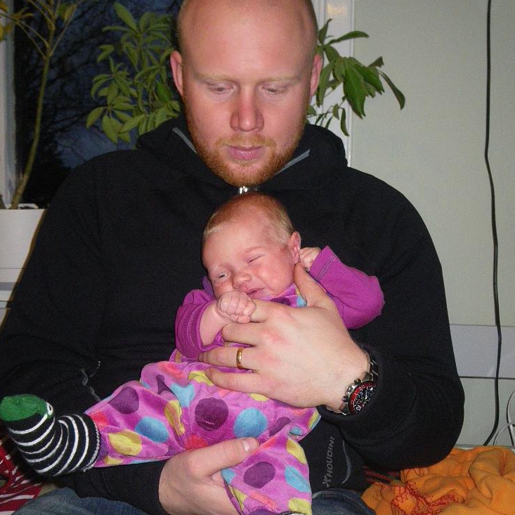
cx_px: 256
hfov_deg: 40.0
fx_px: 707
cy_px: 288
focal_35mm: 42
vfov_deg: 40.0
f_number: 3.8
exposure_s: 1/50
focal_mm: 6.1
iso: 400
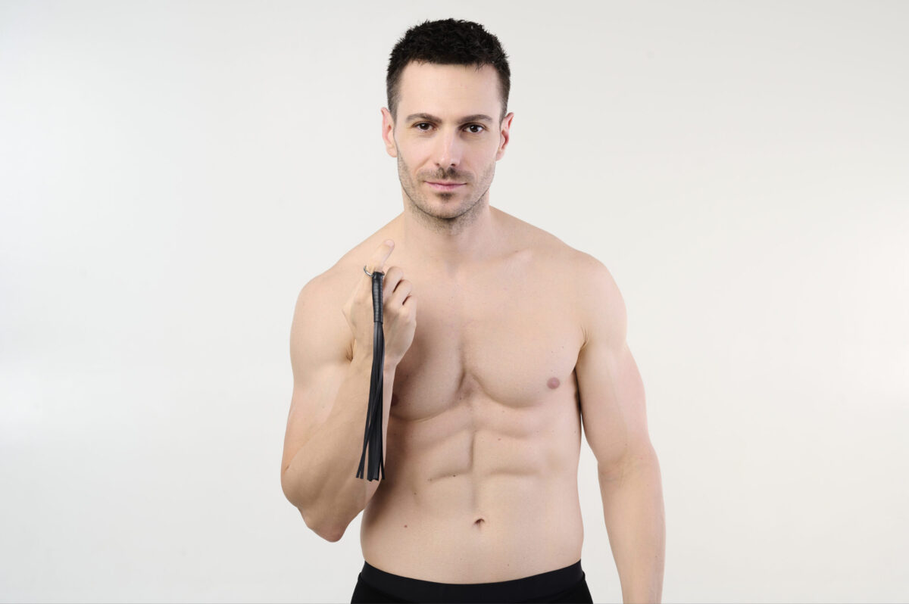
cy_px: 302
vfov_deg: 19.4
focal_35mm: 70
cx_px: 454
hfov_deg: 28.9
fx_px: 1766
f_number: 9
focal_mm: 70
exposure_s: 1/125
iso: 100
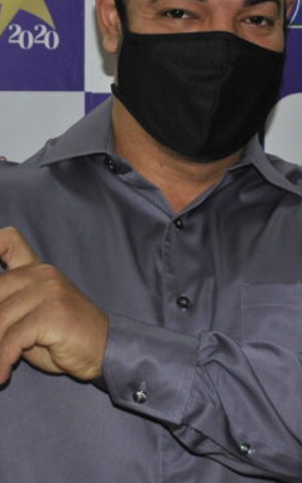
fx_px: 1751
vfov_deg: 15.7
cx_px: -16
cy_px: 160
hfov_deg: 9.8
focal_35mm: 133
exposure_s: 1/60
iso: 200
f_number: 4.5
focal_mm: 28
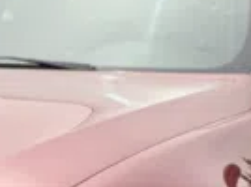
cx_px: -69
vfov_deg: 6.4
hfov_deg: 8.5
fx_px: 1665
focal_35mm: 230
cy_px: 241
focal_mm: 6.76
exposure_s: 1/4878
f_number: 1.78
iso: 64
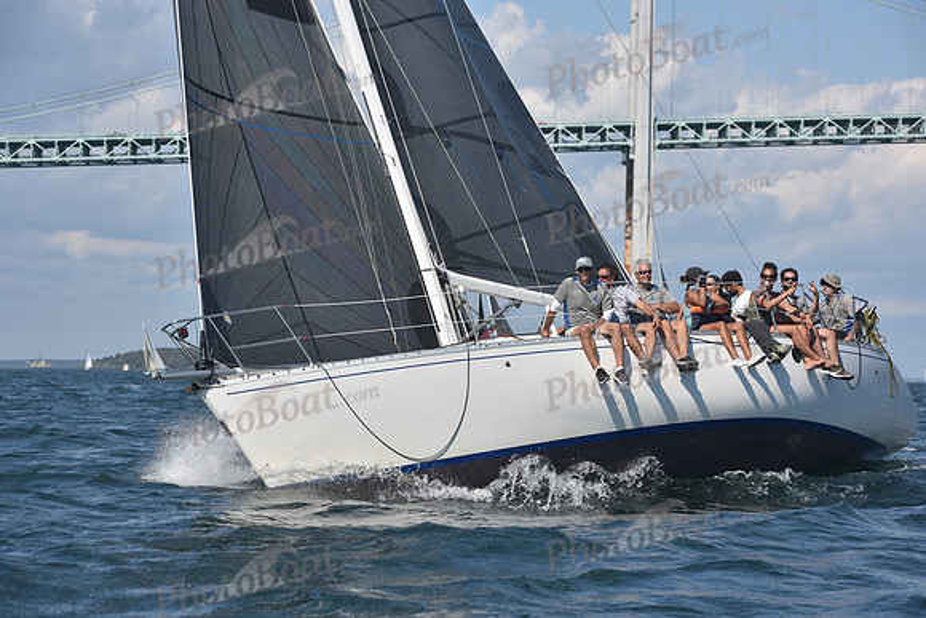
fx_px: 2573
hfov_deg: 20.4
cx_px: 463
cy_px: 309
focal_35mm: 100
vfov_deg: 13.7
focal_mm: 100
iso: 250
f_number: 6.3
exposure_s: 1/1000
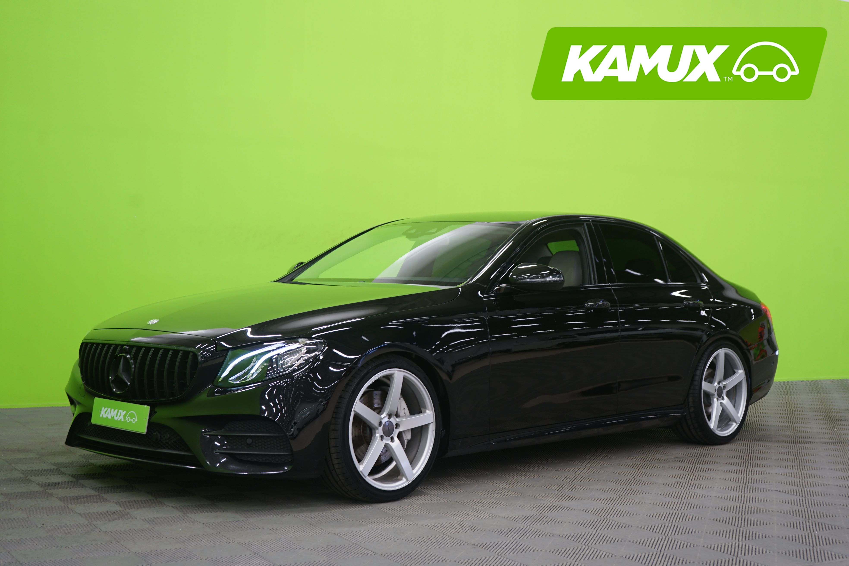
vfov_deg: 27.0
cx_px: 424
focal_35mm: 50
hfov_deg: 39.6
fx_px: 1179
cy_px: 283
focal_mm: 50
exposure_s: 1/6
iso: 400
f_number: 5
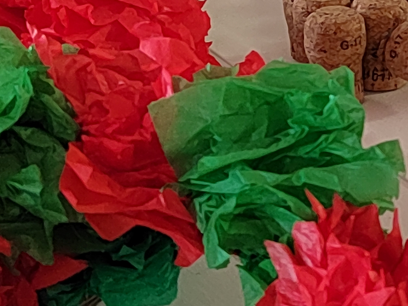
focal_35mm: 133
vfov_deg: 11.0
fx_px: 1567
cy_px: -16
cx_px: 550
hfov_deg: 14.2
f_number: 1.9
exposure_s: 1/50
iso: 1744
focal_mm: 5.52
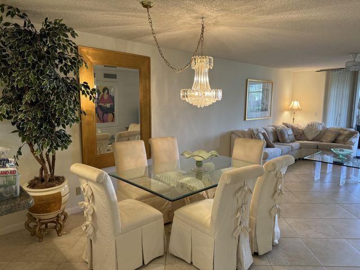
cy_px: 135
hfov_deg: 71.6
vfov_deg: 56.8
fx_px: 250
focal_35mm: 24
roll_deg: -0.6
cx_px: 180
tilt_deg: -9.7
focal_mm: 6.76
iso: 160
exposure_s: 1/60
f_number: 1.78
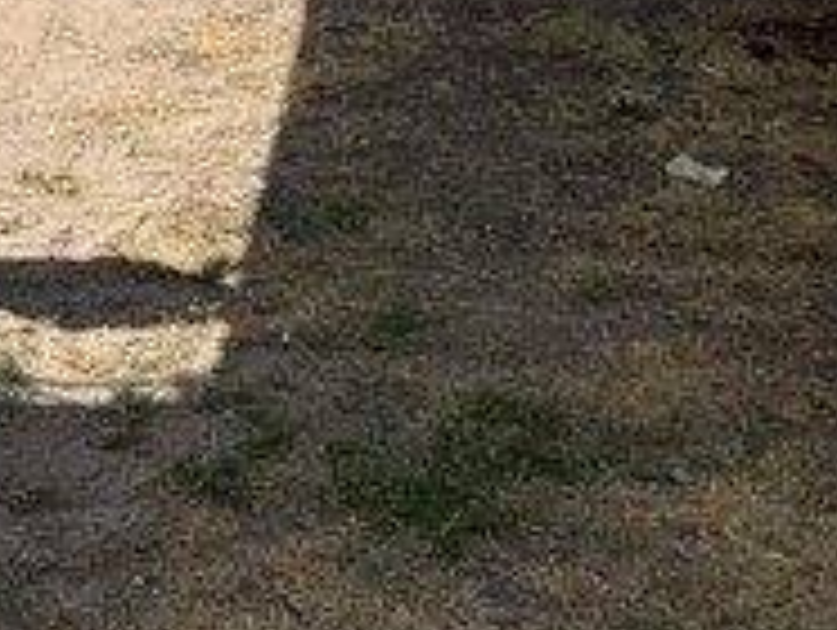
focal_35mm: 132
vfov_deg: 10.5
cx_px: -284
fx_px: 3196
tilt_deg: -1.8
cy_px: -572
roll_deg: -0.9
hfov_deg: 14.3
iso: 80
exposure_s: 1/7092
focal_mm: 6.76
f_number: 1.78
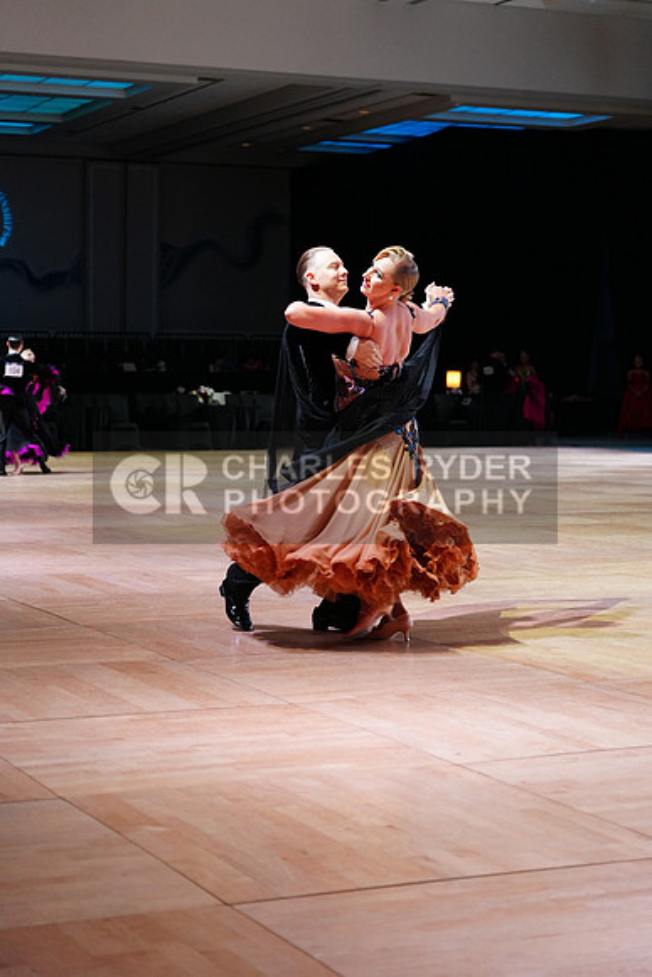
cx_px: 326
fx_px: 1900
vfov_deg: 28.8
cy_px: 488
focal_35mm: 70
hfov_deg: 19.5
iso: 2500
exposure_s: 1/320
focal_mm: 70
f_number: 4
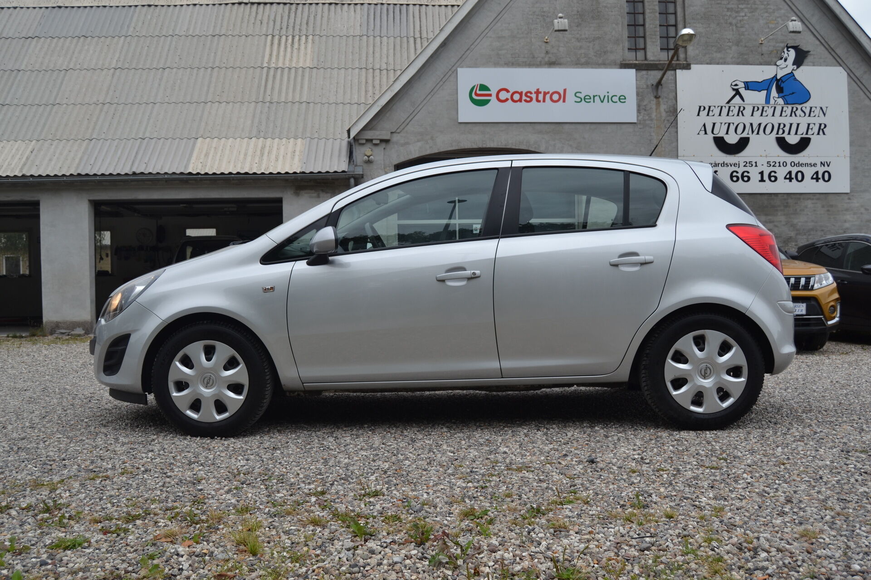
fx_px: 798
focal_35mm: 33
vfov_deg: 40.0
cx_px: 436
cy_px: 290
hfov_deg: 57.2
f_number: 5.6
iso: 100
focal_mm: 22
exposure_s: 1/125
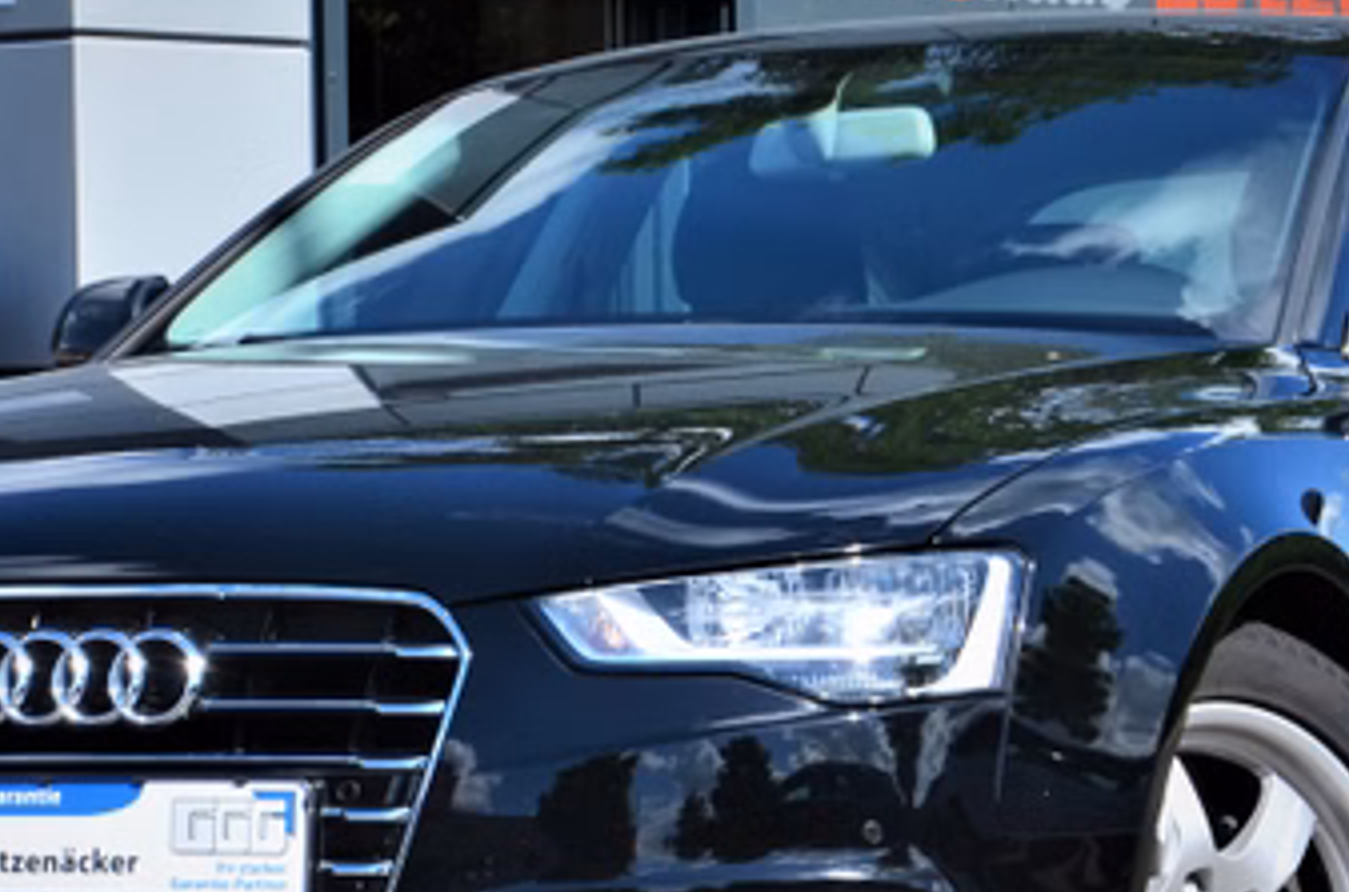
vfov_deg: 7.4
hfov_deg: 11.1
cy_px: 556
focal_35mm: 185
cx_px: 604
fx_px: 6916
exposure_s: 1/125
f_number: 11
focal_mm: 52
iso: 125
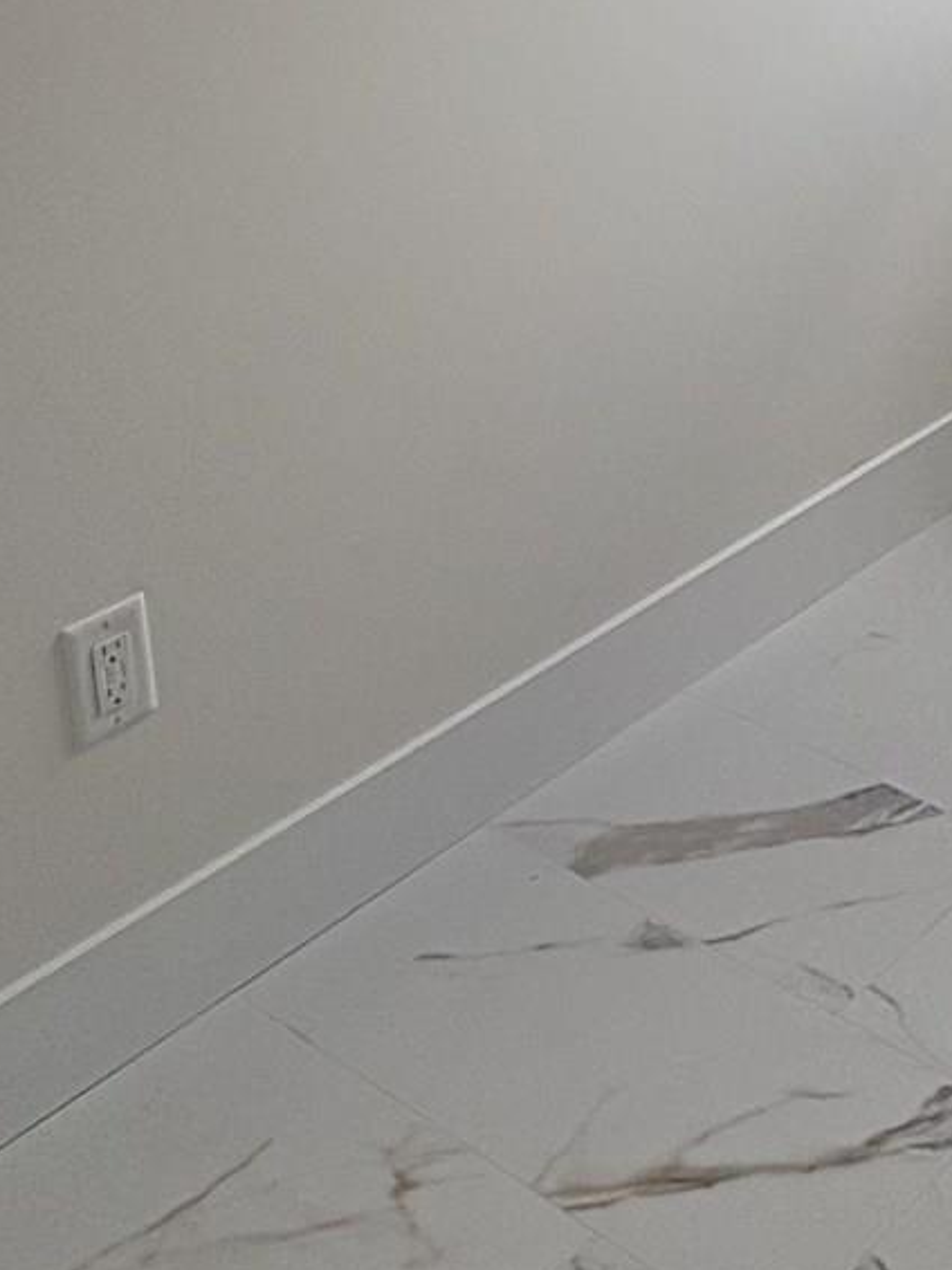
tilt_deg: -13.1
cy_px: -47
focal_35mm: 57
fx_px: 2092
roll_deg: -0.3
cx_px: 1150
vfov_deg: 30.9
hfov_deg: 23.4
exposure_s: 1/366
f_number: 2.2
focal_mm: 2.22
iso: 64
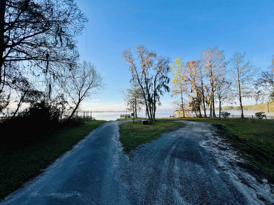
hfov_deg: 106.2
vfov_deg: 89.9
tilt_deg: +3.7
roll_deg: +1.2
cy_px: 102
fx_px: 103
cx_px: 137
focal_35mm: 13
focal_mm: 1.57
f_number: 1.8
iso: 32
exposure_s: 1/995
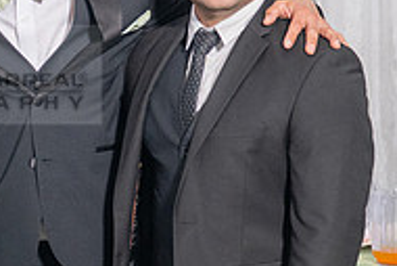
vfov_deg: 8.8
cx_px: -14
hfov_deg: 13.1
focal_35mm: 154
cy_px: 374
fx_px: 1700
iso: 400
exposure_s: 1/160
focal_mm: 29
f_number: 3.5
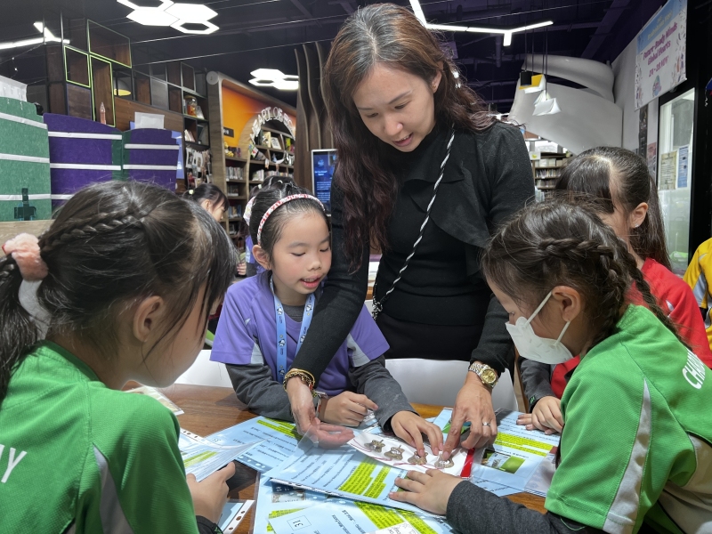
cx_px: 356
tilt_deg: -6.8
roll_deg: +1.0
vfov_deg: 53.1
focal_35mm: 26
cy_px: 267
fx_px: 535
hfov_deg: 67.3
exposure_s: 1/100
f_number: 1.5
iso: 80
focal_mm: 5.7
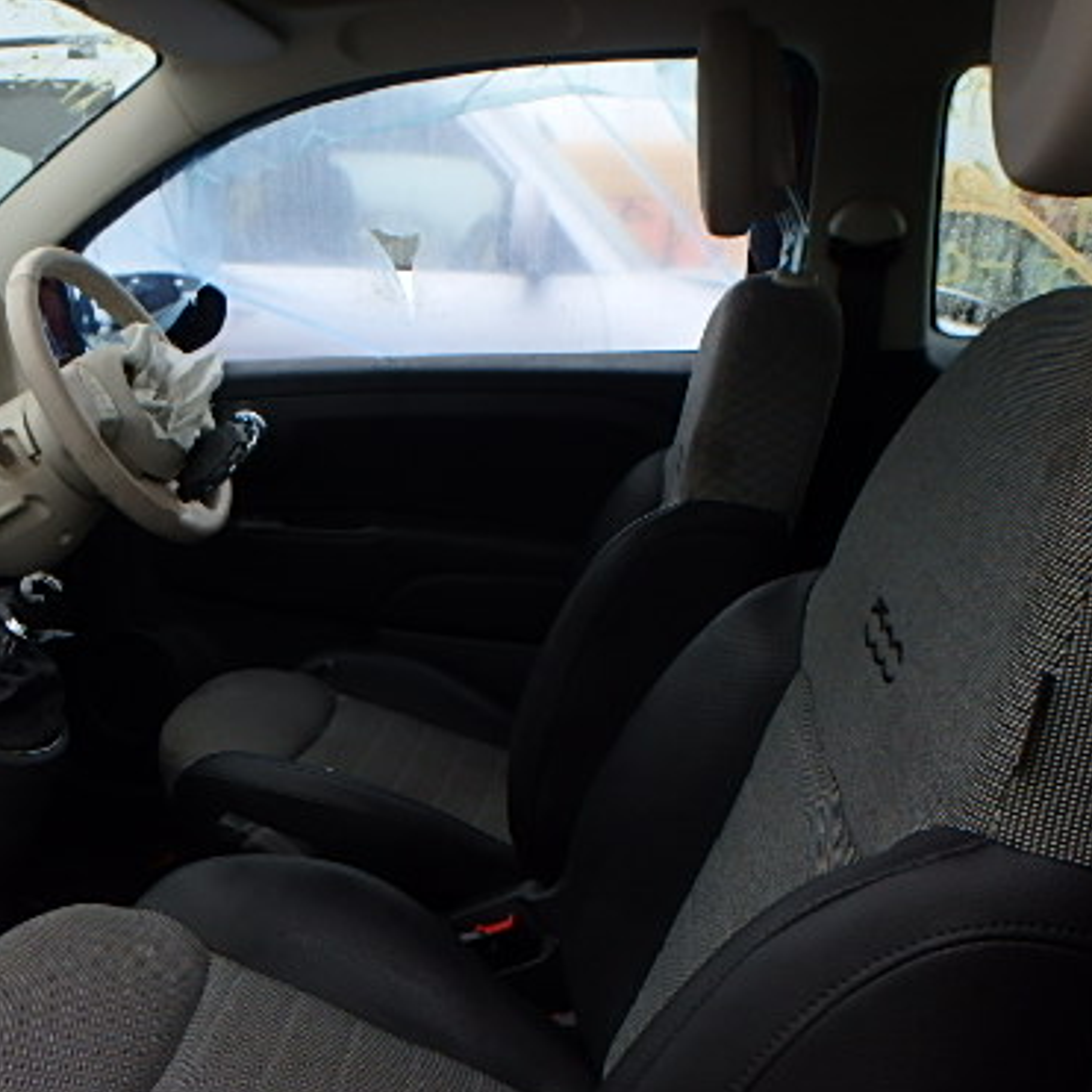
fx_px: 1142
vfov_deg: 50.4
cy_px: 703
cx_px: 371
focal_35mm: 32
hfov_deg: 50.3
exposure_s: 1/160
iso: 125
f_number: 3.5
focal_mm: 3.7
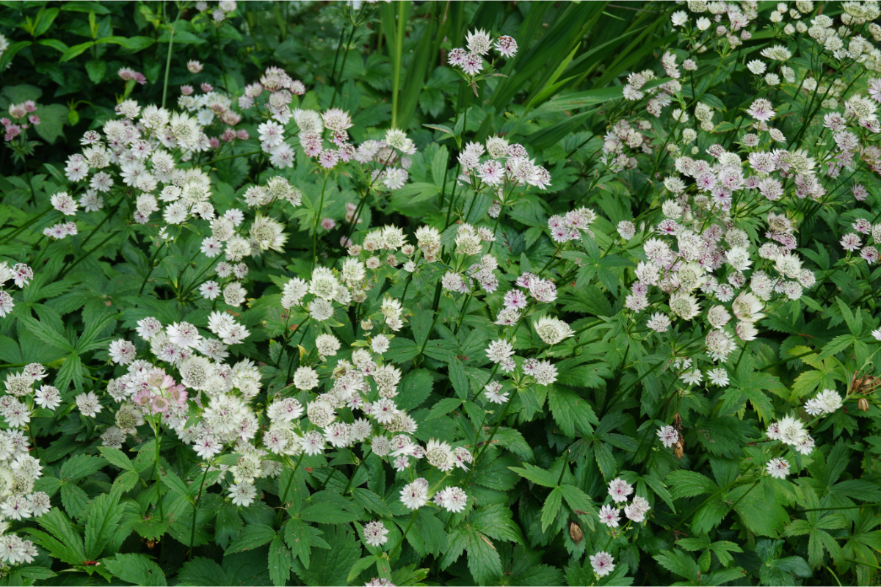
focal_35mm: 60
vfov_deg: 22.6
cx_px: 440
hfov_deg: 33.4
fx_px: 1468
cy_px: 294
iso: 100
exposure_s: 1/80
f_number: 5.6
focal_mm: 40
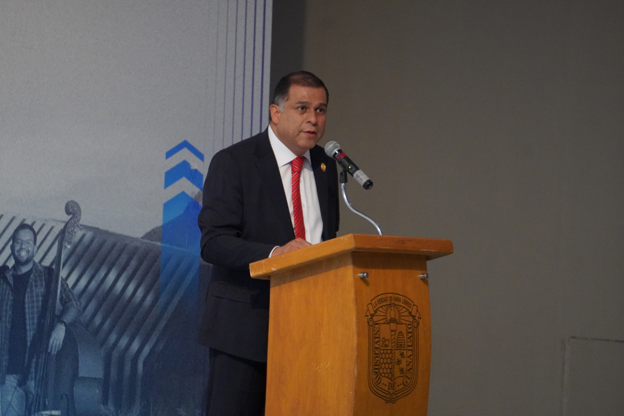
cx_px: 312
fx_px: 5252
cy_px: 208
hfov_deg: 6.8
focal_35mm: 303
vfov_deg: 4.5
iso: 6400
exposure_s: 1/25
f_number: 6.3
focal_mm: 202
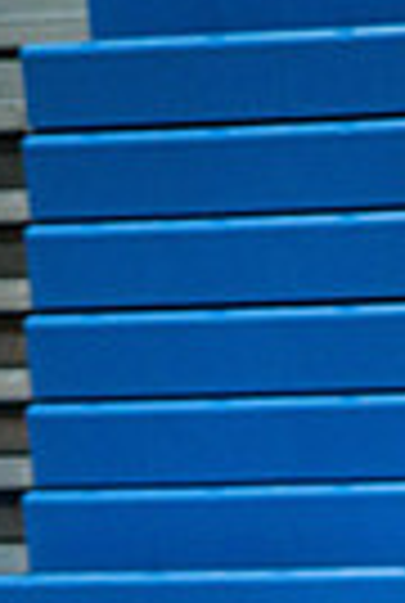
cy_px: 1004
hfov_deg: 2.1
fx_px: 11247
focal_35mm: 670
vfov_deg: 3.1
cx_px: 288
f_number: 4
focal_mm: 200
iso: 6400
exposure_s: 1/500
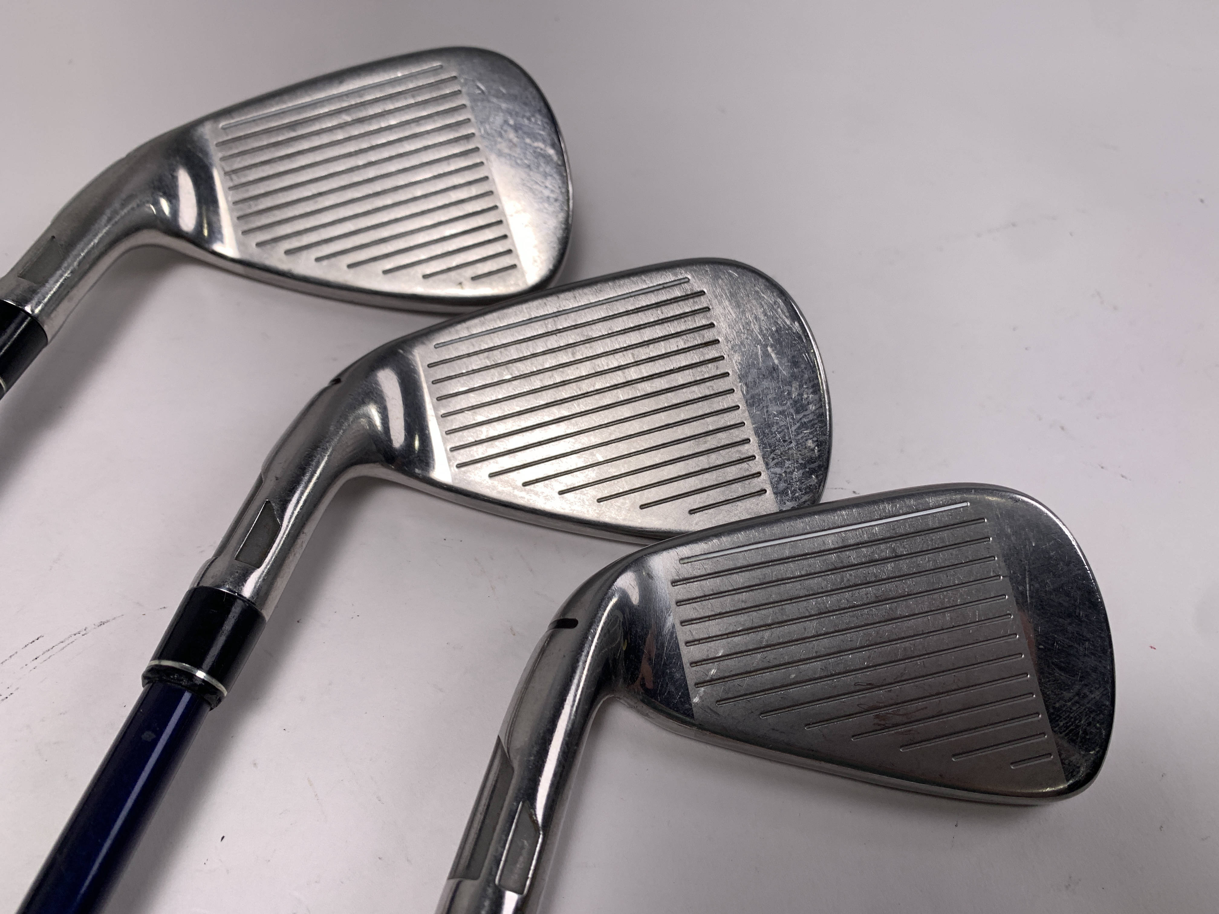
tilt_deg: -51.5
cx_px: 610
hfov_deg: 67.3
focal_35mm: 26
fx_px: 916
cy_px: 457
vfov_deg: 53.1
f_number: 1.8
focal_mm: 4.25
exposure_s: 1/555
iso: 25
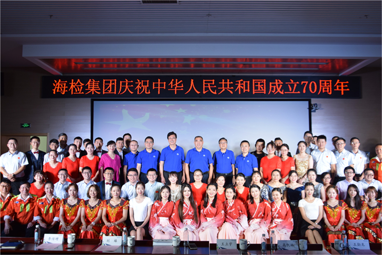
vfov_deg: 41.7
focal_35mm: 32
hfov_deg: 59.5
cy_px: 128
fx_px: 334
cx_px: 191
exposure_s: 1/80
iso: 400
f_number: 4.5
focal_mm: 21
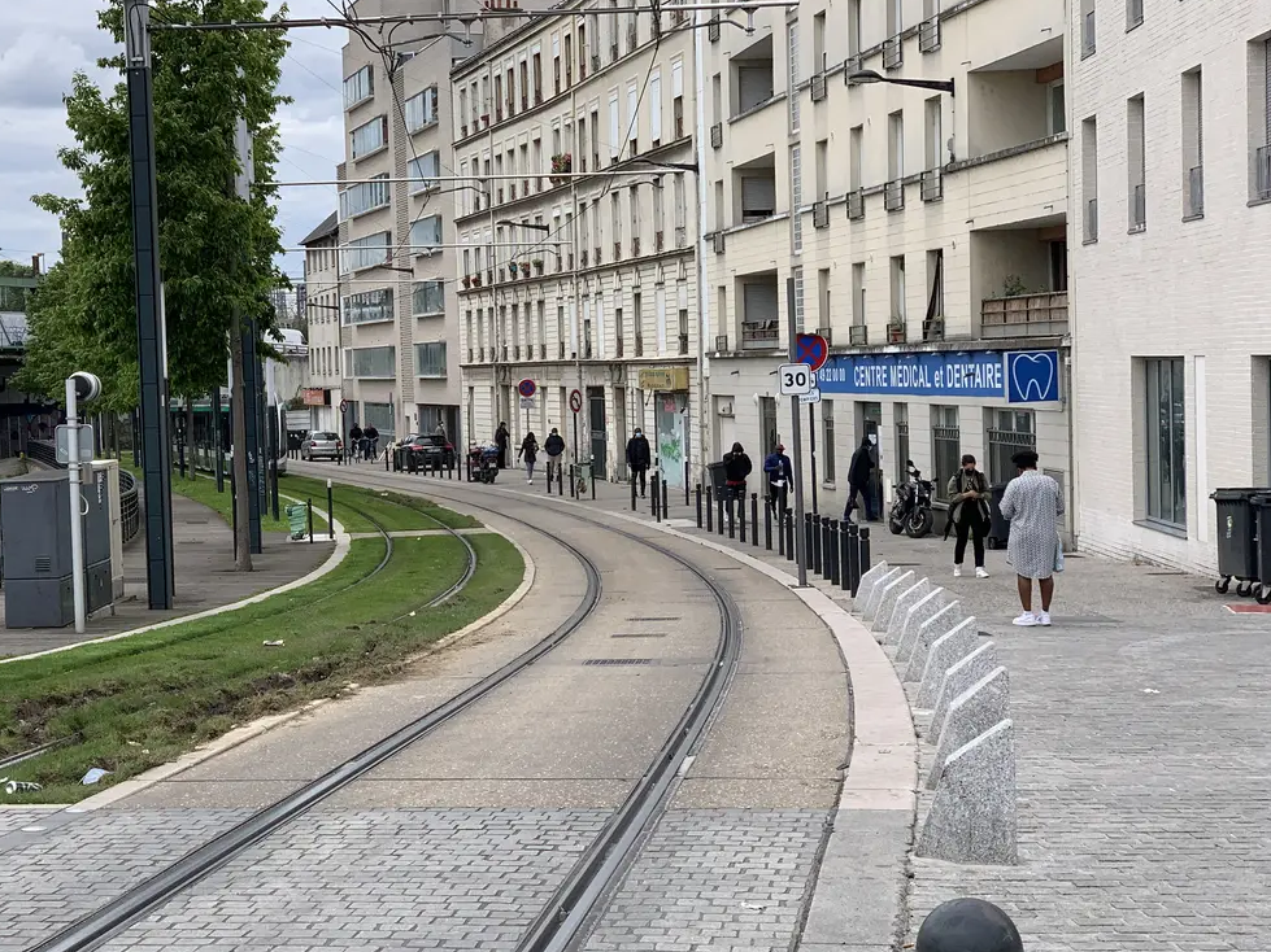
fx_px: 2496
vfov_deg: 21.6
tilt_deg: -1.8
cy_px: 523
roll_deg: +3.7
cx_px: 447
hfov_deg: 28.4
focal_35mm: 68
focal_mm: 6
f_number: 2.4
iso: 16
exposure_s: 1/922
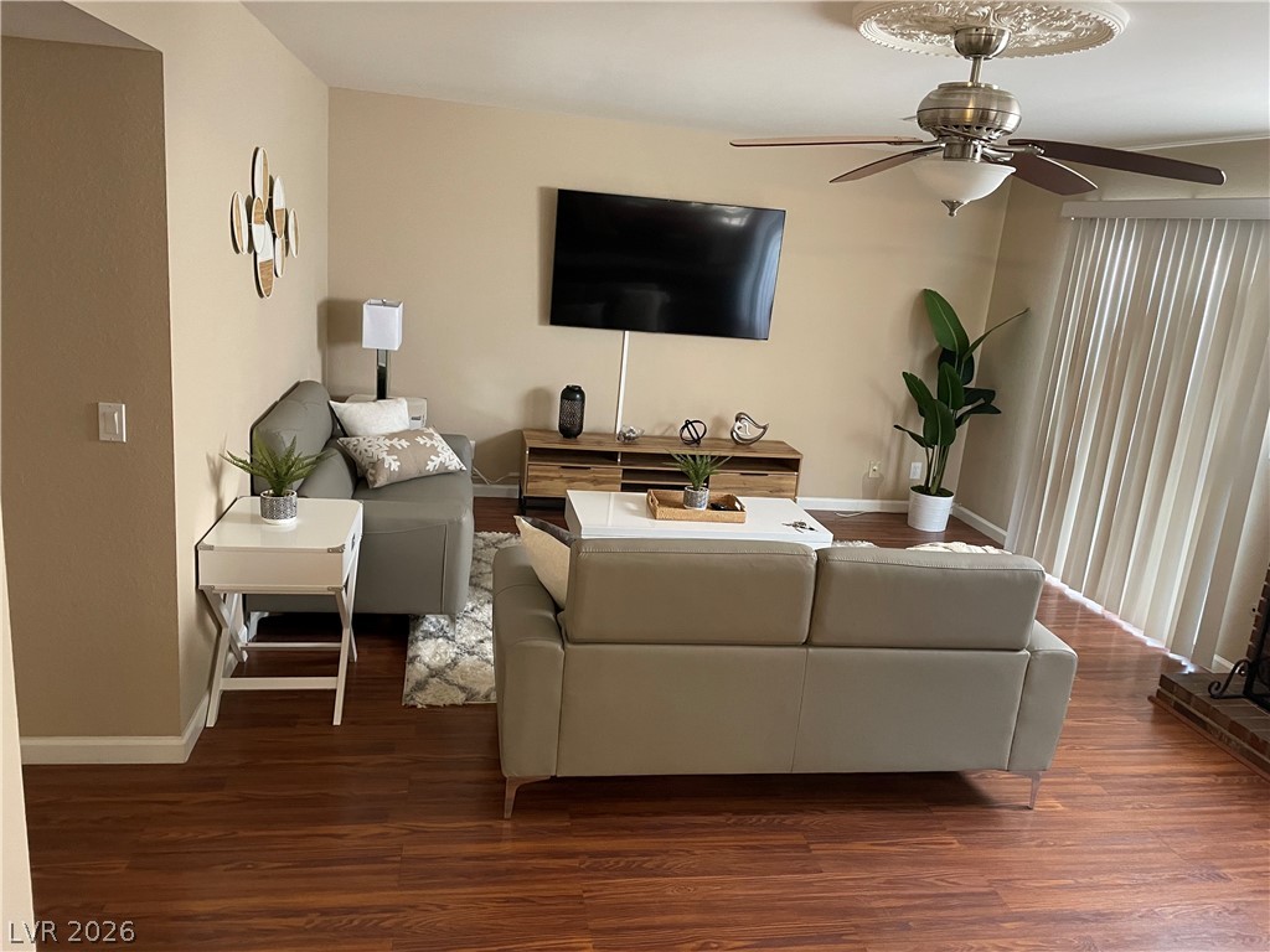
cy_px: 476
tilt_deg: -13.6
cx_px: 635
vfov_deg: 53.1
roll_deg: -5.7
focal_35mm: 26
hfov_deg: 67.3
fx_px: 954
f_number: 1.6
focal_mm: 4.2
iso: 500
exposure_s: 1/40
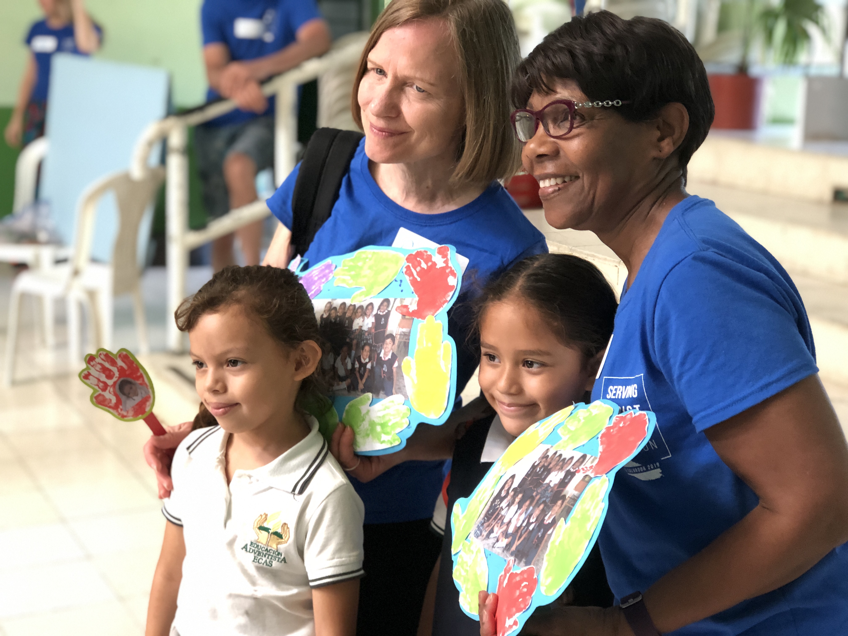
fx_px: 1396
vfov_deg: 25.7
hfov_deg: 33.8
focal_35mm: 57
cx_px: 424
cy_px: 318
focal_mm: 6.6
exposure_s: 1/30
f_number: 2.8
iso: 250
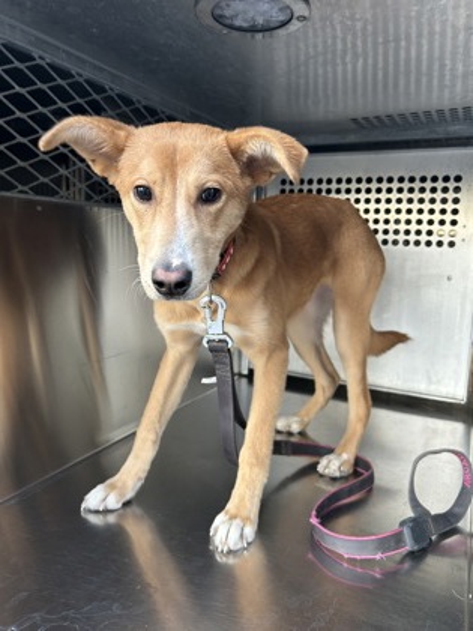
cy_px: 316
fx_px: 474
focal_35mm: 26
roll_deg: -1.9
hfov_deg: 53.1
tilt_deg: -9.2
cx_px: 236
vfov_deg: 67.3
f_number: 1.5
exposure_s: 1/63
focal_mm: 5.7
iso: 125
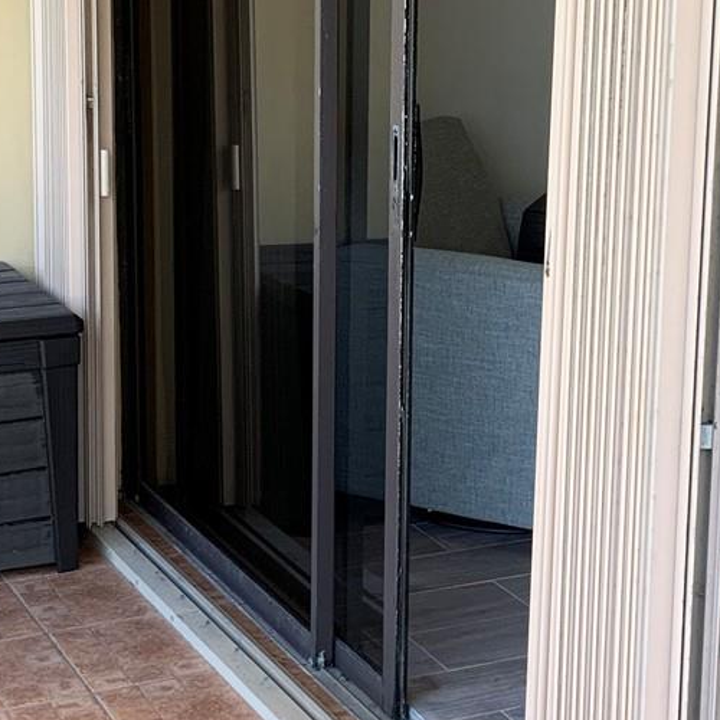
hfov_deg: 21.1
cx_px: 485
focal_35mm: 82
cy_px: 307
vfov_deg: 21.1
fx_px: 1930
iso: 20
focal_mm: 3
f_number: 1.8
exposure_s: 1/122
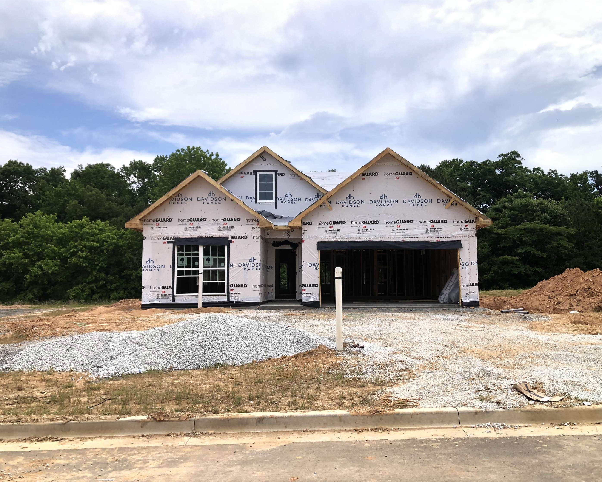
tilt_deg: +5.5
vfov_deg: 48.5
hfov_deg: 58.7
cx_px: 320
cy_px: 247
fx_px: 534
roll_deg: +0.6
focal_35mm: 30
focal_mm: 3.99
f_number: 1.8
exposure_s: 1/1869
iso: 20
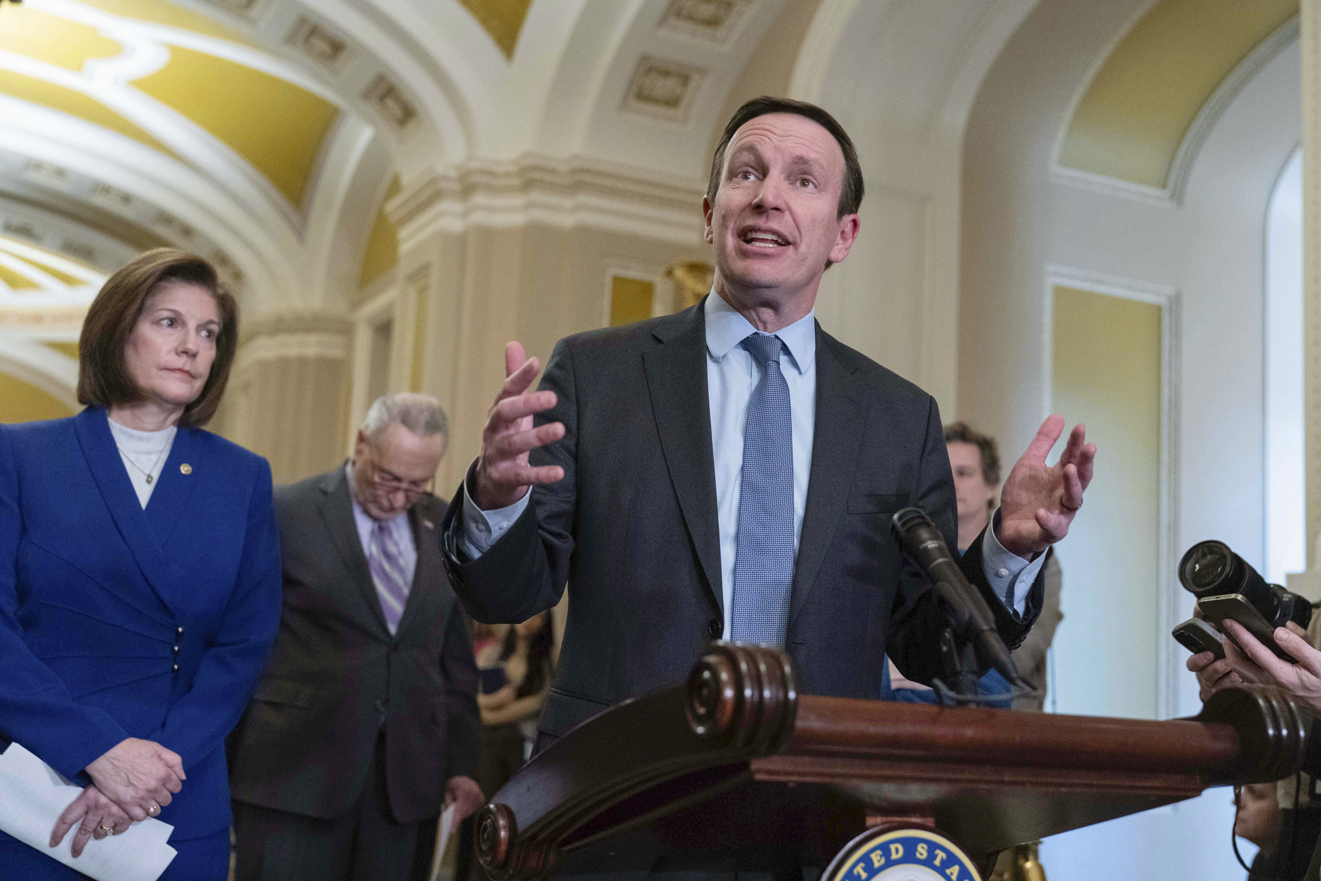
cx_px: 660
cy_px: 440
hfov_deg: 45.4
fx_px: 1578
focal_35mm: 43
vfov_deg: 31.2
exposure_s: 1/250
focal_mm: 43
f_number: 3.2
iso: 6400
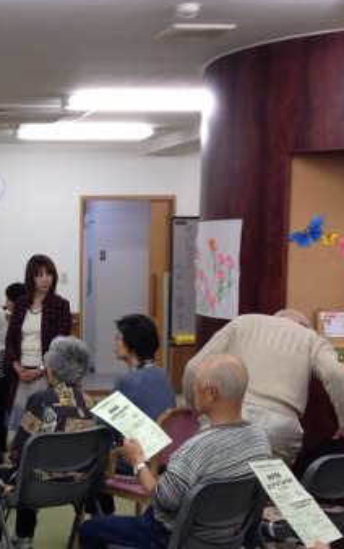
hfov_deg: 18.0
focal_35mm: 70
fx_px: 1050
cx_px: -31
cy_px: 381
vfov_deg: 29.1
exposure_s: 1/40
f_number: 2.4
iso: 50
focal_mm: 4.28
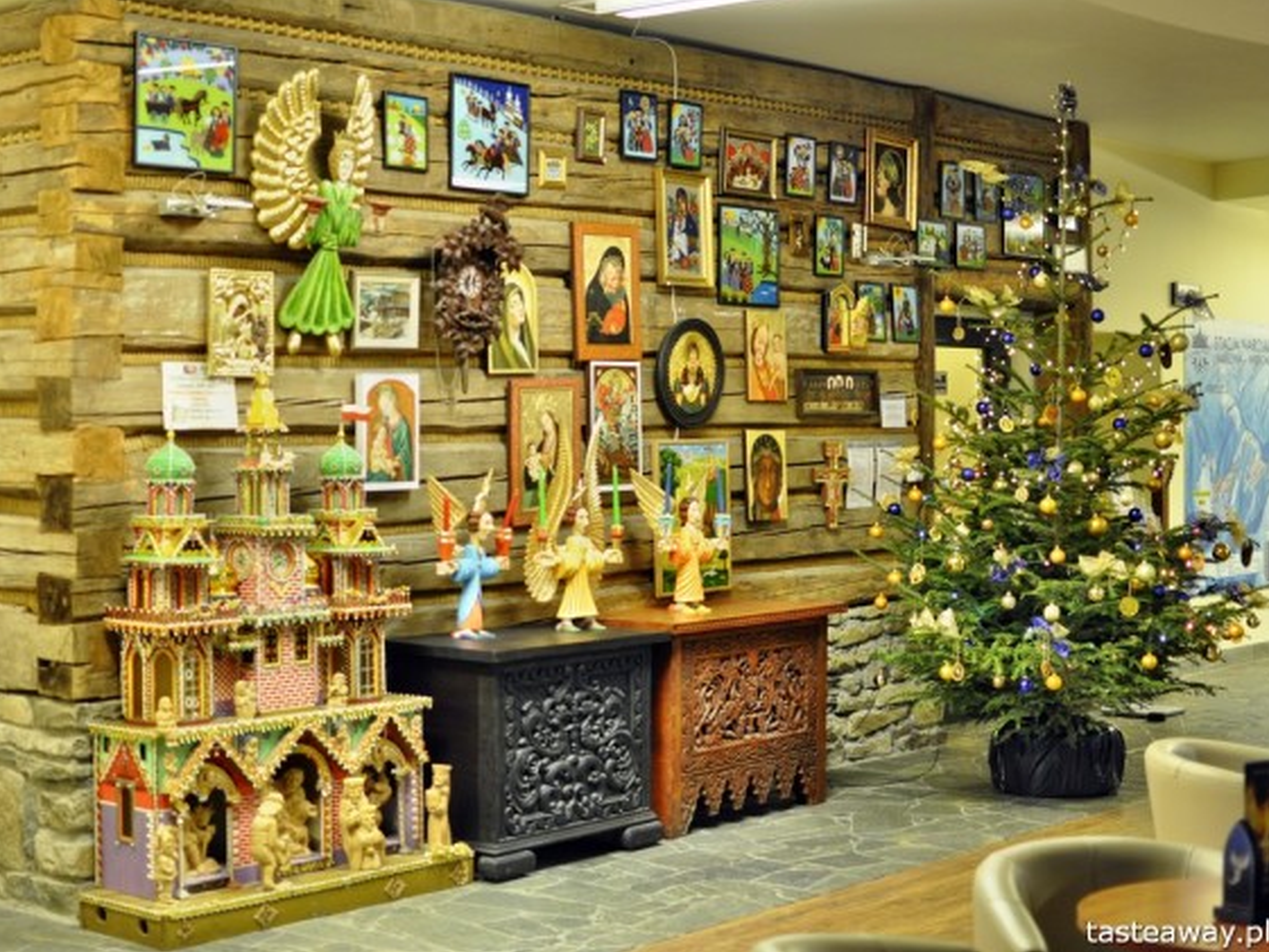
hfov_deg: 33.4
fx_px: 2110
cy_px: 474
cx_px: 559
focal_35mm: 58
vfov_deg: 25.4
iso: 900
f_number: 2.8
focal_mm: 35
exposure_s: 1/30
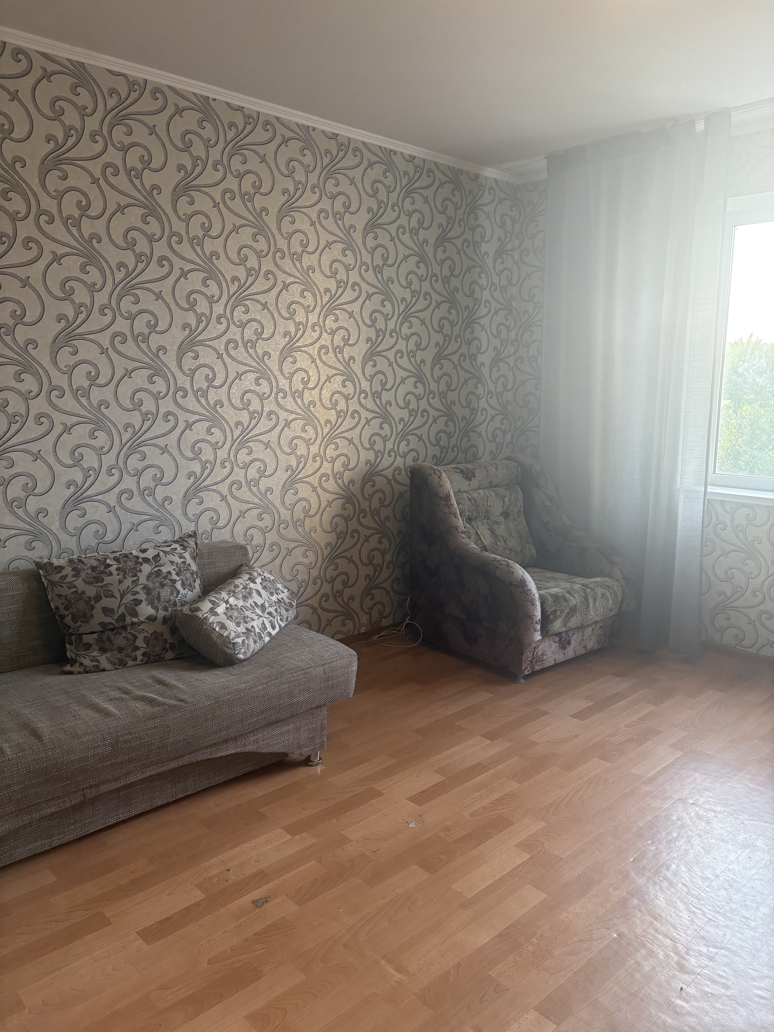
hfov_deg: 53.1
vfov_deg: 67.3
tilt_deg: -7.1
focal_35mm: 26
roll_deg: +1.4
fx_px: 775
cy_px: 516
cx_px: 387
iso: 125
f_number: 1.6
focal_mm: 5.96
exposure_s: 1/115
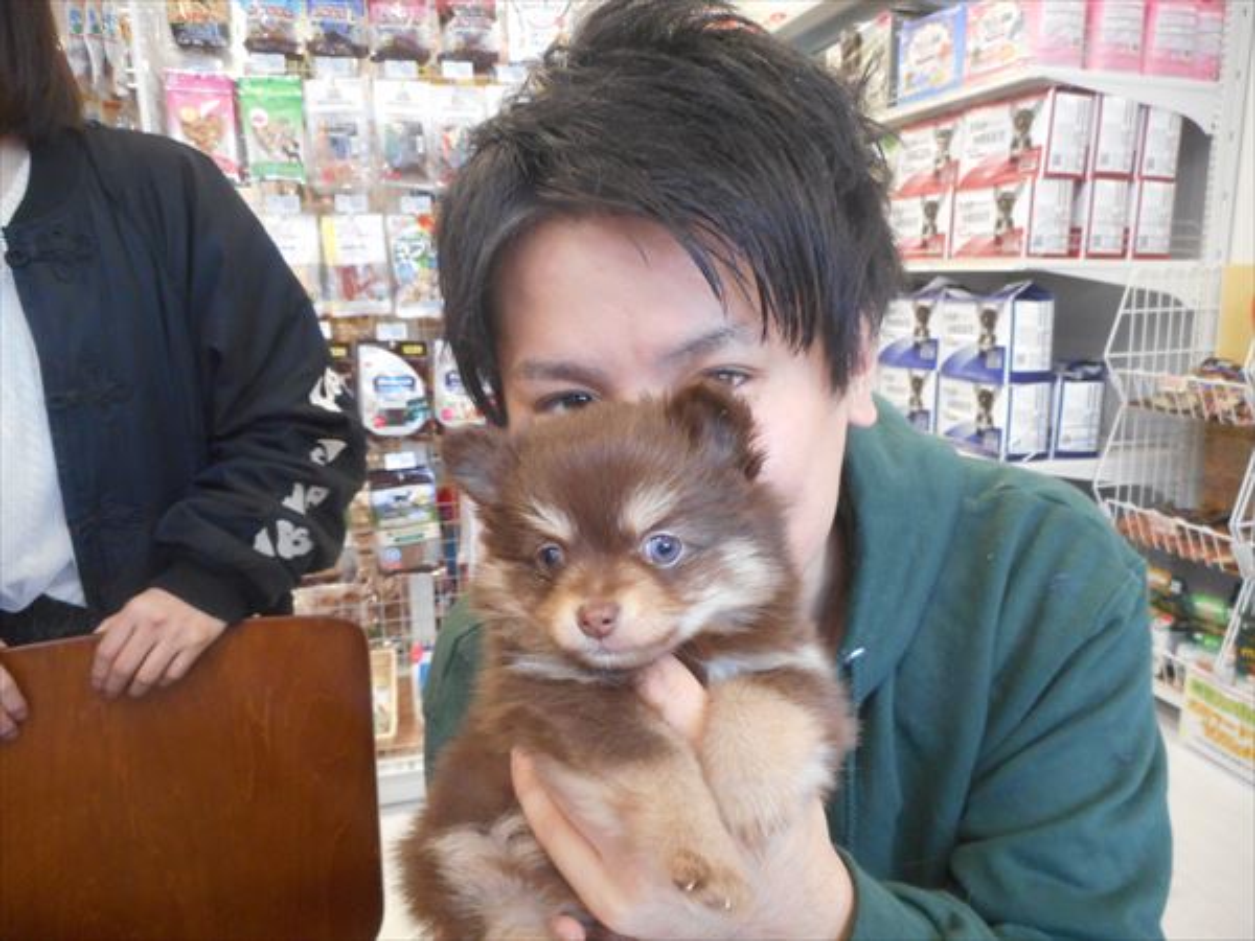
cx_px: 628
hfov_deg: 69.4
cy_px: 470
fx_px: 906
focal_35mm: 25
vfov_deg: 54.9
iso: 400
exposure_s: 1/30
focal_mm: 4.5
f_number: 3.7
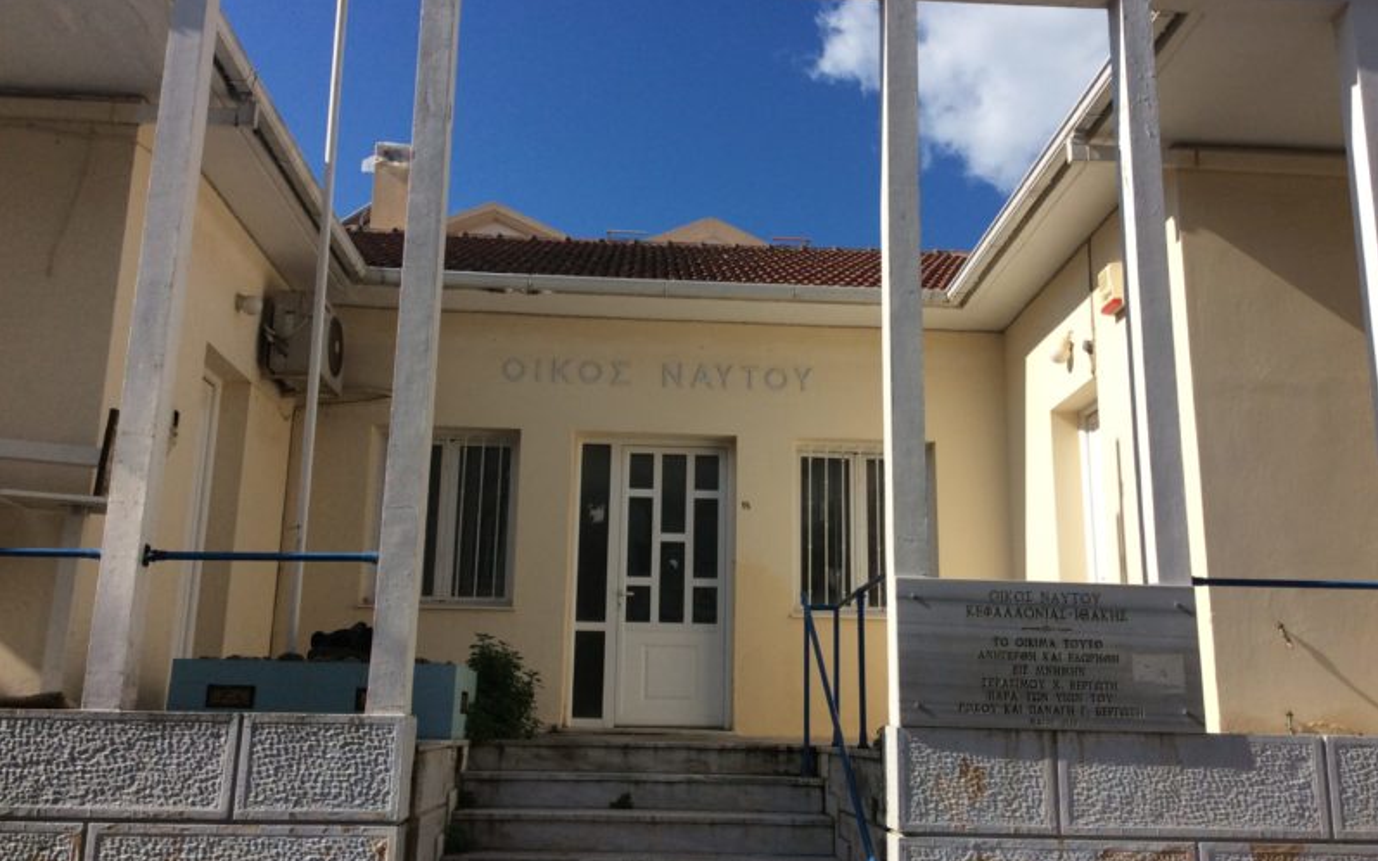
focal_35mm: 34
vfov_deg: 37.3
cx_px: 690
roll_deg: +0.0
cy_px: 429
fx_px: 1277
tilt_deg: +12.6
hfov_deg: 56.7
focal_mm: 3.3
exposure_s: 1/2045
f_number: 2.4
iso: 32
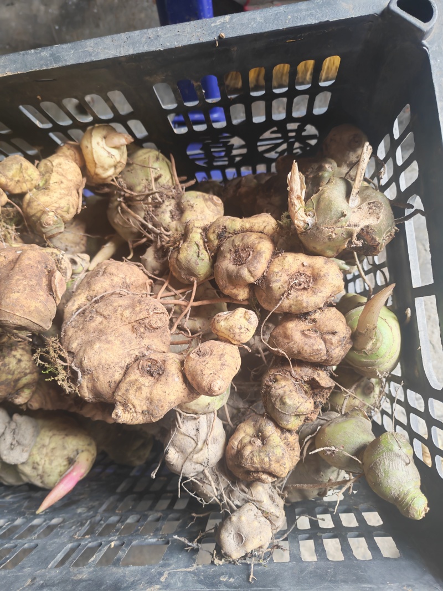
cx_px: 222
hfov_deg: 56.8
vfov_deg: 71.6
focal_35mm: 24
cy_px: 296
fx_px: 410
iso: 320
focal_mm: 5.52
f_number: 1.95
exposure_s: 1/100
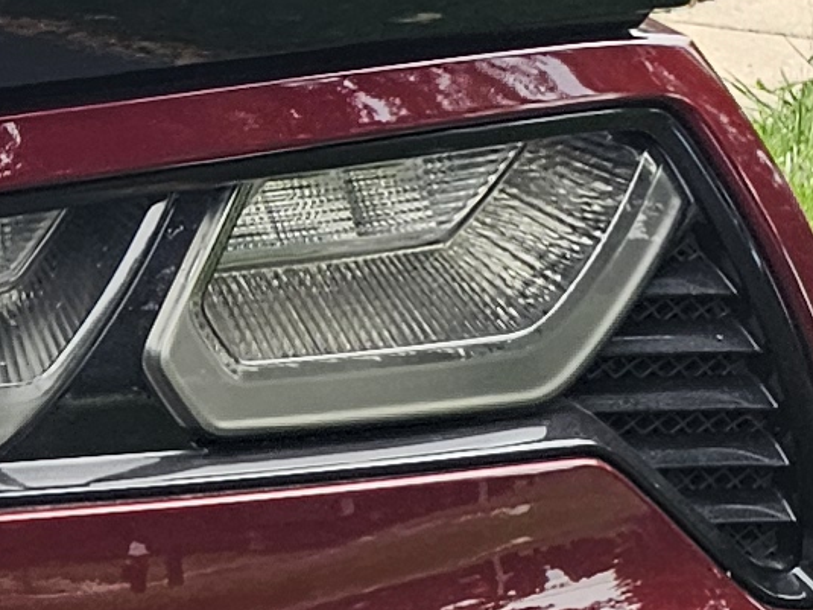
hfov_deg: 9.4
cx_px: -1497
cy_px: 659
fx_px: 4039
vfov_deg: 8.6
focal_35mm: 172
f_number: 1.7
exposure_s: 1/180
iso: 20
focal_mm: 6.3
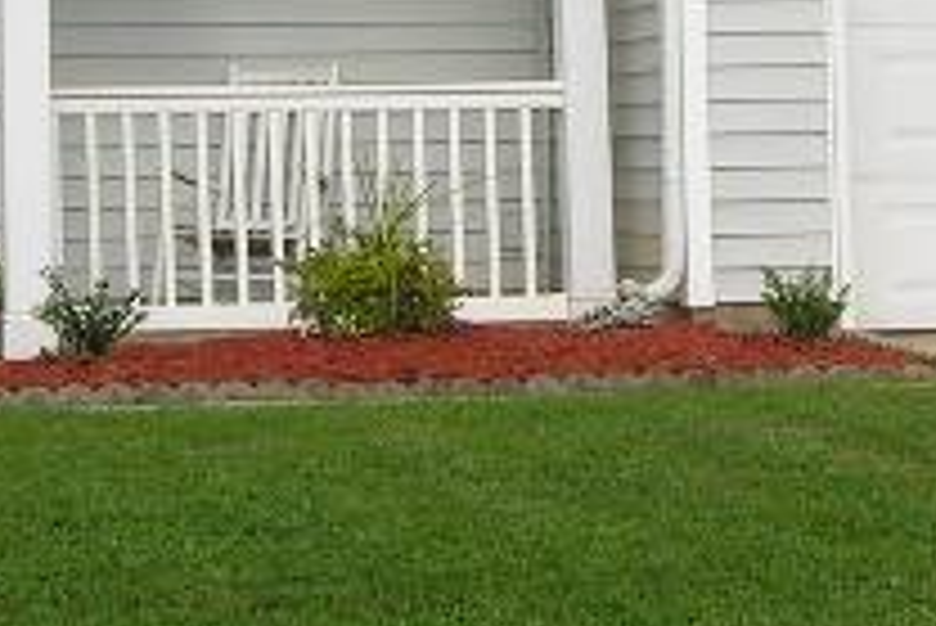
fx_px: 4267
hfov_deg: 12.5
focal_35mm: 164
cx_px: 400
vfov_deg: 8.2
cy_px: -270
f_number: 6.4
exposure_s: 1/172
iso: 50
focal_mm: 8.1
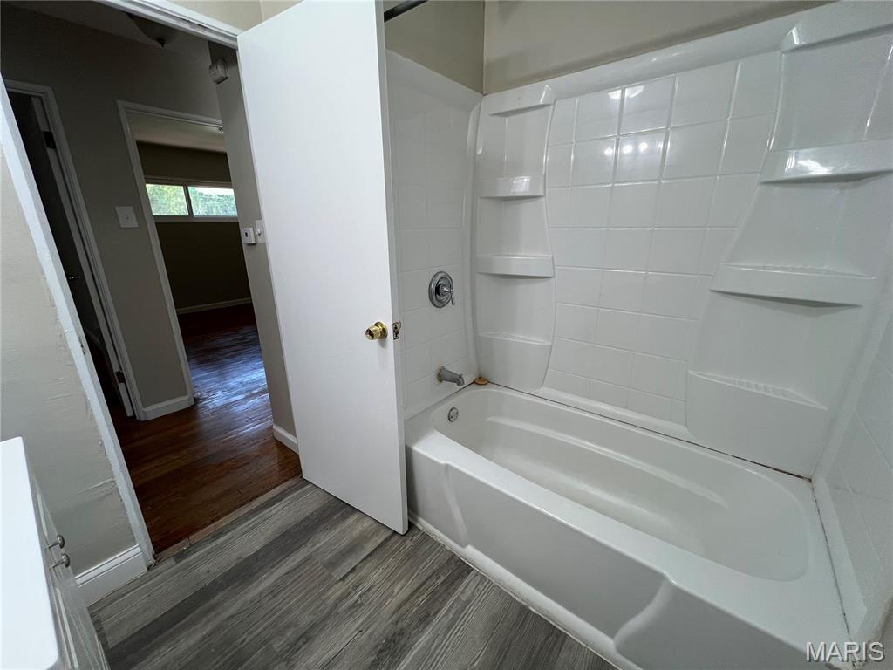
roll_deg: +0.0
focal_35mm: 13
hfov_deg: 106.2
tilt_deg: -17.7
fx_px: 335
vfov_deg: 89.9
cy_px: 335
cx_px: 446
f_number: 1.8
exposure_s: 1/120
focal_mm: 1.57
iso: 100
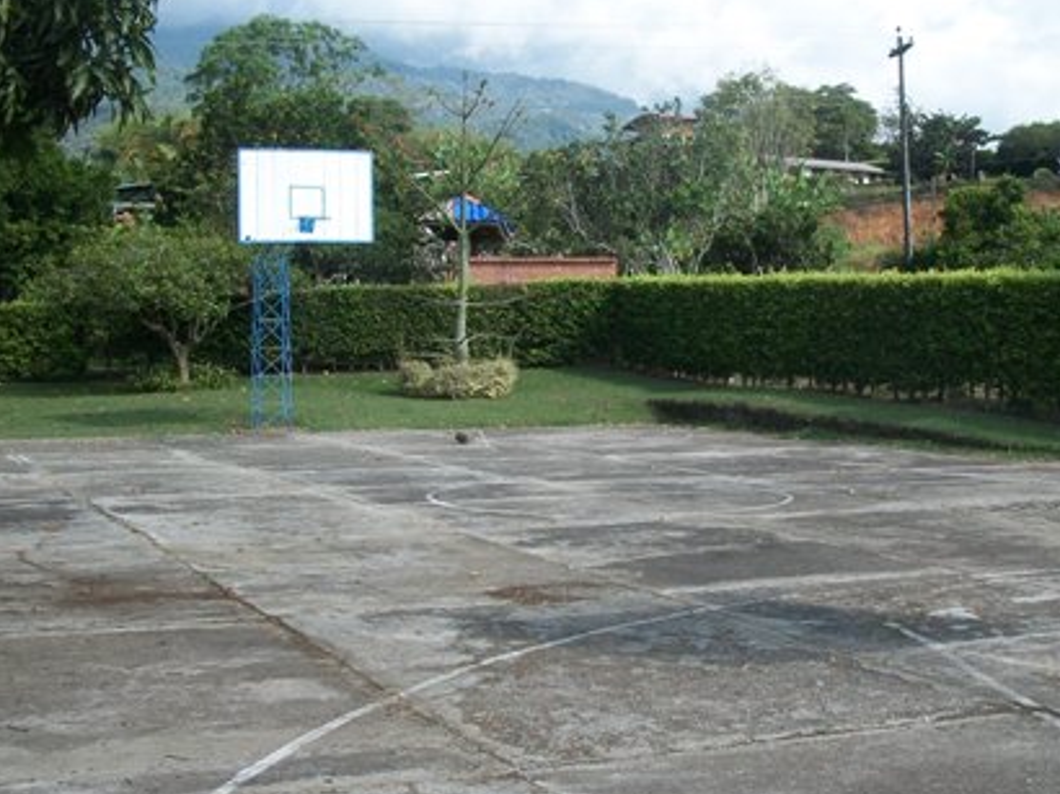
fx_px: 1530
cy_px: 481
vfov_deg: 29.0
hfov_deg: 38.0
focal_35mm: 50
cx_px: 652
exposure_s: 1/250
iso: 80
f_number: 5.5
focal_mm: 5.7
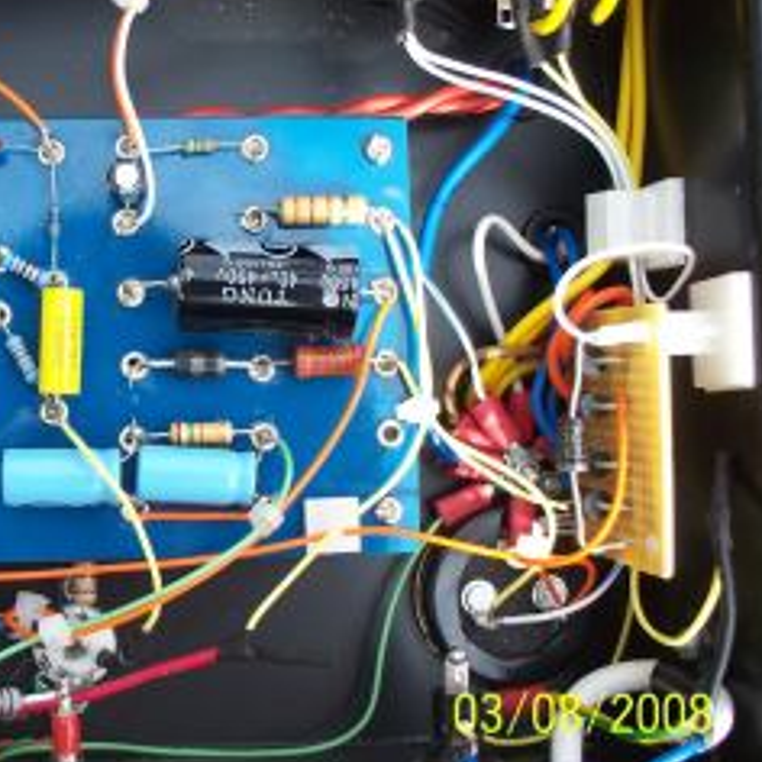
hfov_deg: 30.8
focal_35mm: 54
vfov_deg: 31.6
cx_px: 142
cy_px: 352
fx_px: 1345
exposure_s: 1/200
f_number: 2.8
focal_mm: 7.54
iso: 80
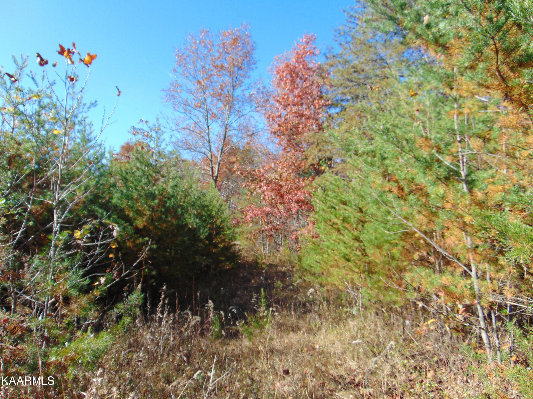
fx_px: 385
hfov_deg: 69.4
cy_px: 200
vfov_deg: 54.9
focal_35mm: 25
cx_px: 266
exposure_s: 1/400
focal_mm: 4.5
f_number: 3
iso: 80
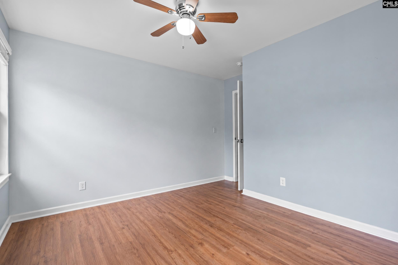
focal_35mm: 16
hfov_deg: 95.0
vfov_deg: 72.1
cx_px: 199
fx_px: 182
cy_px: 132
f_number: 7.1
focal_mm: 11
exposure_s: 1/4
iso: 200
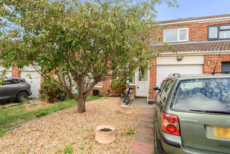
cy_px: 77
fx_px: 121
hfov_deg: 86.9
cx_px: 115
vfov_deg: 64.6
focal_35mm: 19
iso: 400
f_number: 8
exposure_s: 1/320
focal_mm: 13
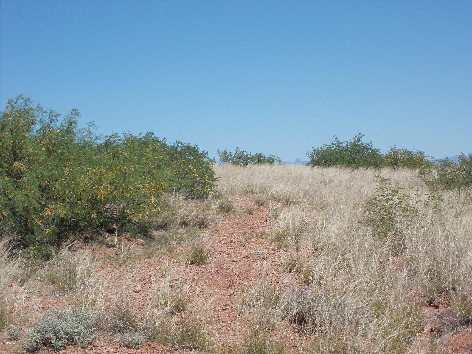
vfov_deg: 19.4
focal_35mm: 76
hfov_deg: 25.7
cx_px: 236
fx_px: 1036
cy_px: 177
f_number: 5.8
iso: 80
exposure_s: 1/500
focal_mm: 13.5
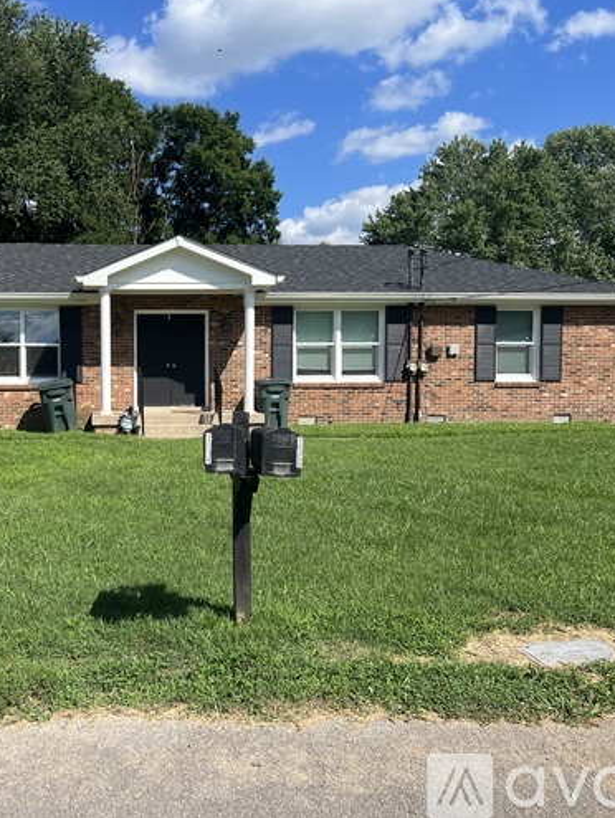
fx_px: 828
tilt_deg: -2.3
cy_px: 407
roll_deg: +0.5
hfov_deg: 39.5
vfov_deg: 52.6
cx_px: 143
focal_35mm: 35
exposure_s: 1/3571
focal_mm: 5.7
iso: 50
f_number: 1.5
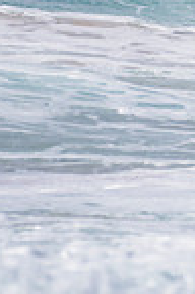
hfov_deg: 0.6
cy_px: -116
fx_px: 20074
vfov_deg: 0.8
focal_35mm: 2459
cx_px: 506
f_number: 5.6
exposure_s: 1/2000
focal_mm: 500
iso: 100
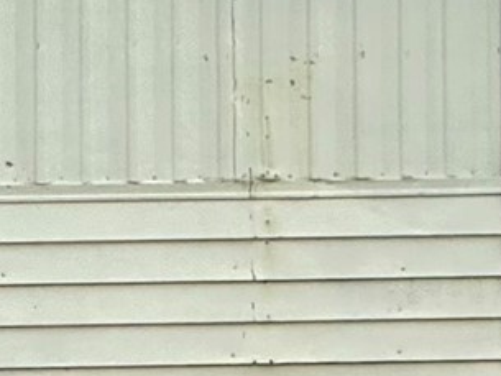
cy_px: 180
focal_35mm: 94
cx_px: -973
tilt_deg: -1.3
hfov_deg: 11.7
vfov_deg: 15.7
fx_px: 1361
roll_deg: +0.8
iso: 64
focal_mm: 2.22
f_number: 2.2
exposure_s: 1/2237
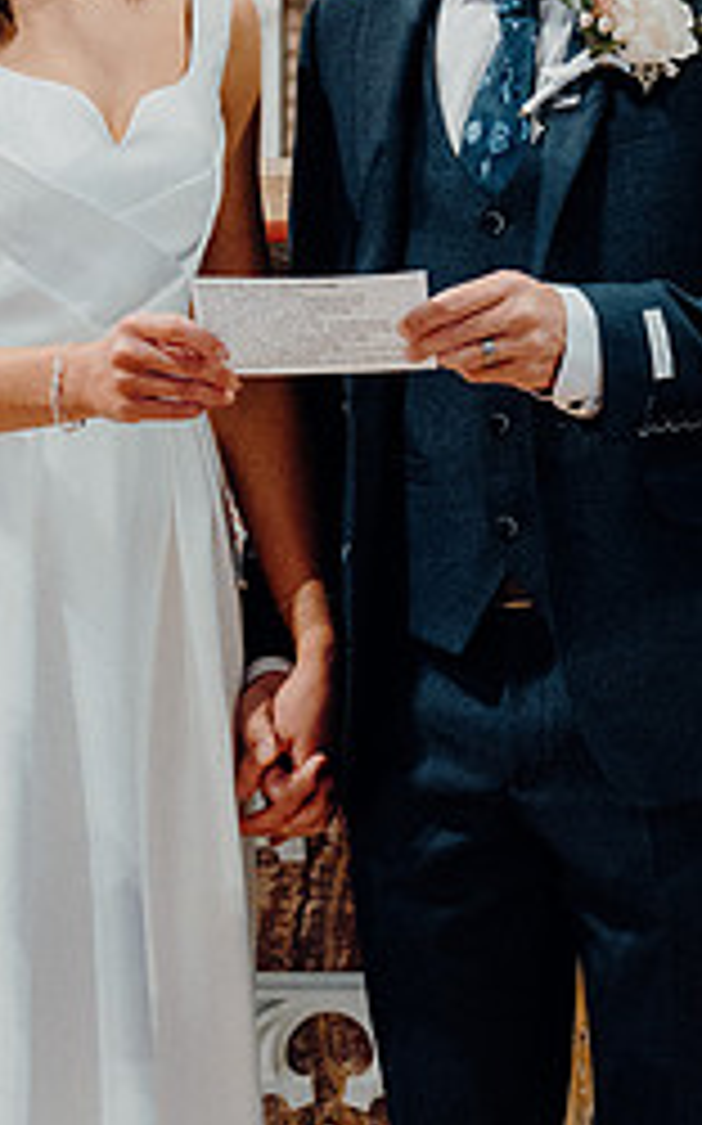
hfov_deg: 9.0
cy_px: 414
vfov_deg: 14.4
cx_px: 310
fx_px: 4444
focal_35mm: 145
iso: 3200
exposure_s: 1/160
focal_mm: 53
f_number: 3.5
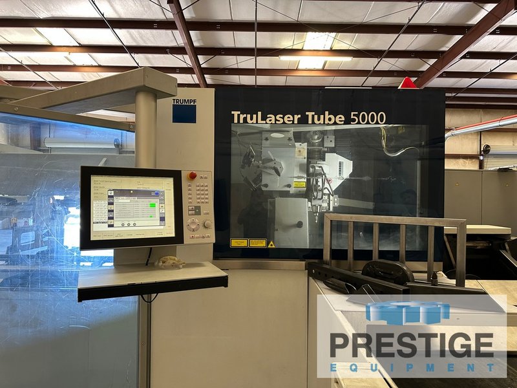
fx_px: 358
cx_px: 258
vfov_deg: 56.8
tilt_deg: +0.1
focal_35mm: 24
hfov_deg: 71.6
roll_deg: -1.6
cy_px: 194
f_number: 1.78
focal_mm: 6.86
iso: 250
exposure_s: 1/60
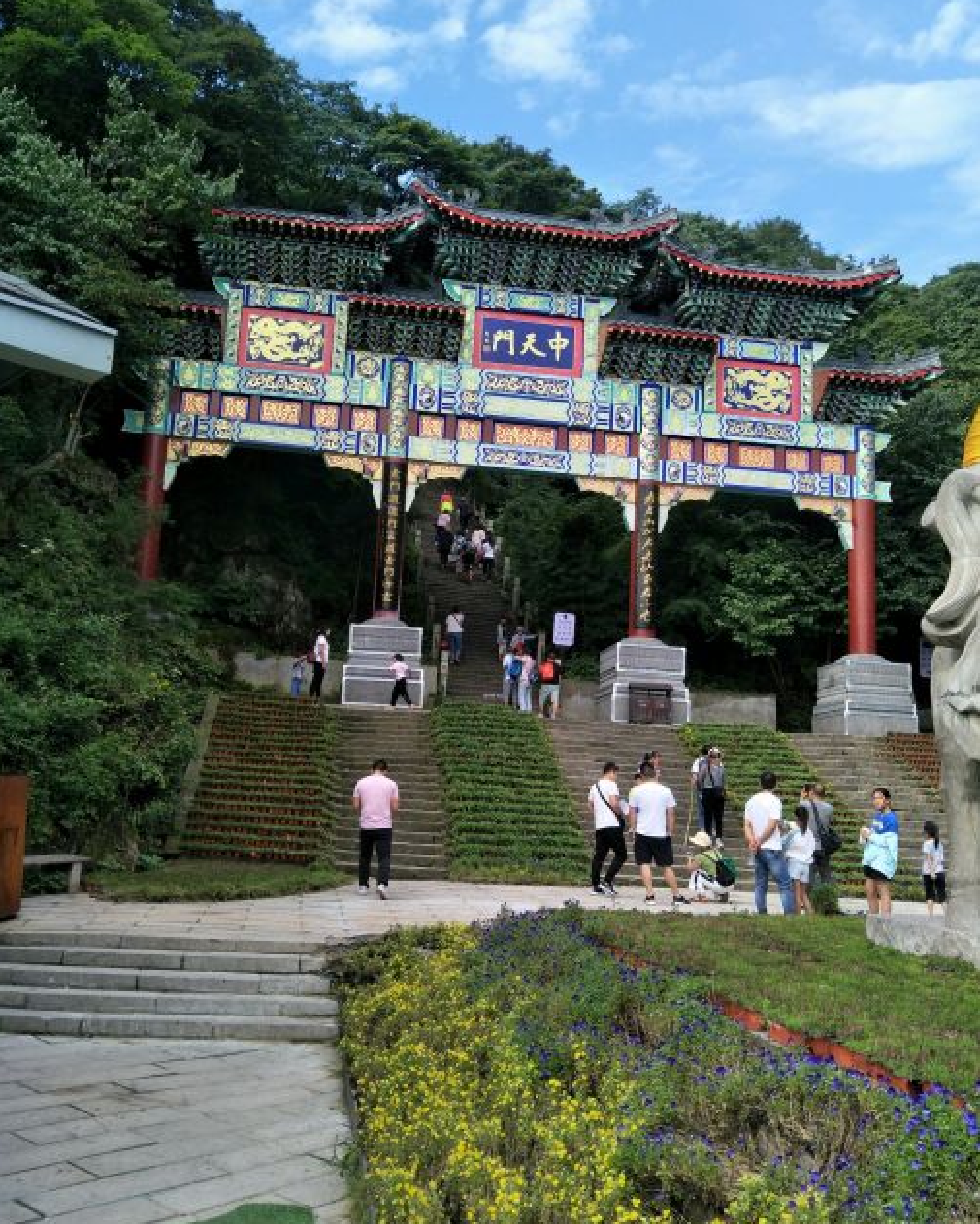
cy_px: 607
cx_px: 473
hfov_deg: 54.9
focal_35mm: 26
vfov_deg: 66.0
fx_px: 942
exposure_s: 1/625
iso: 55
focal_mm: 4.1
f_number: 1.7
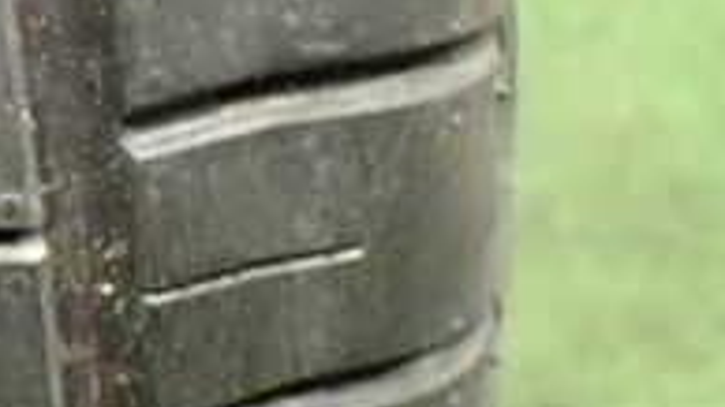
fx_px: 1941
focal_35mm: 101
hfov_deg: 18.5
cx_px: -392
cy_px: 198
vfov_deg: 12.0
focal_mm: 5.4
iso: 800
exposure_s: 1/30
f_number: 2.3
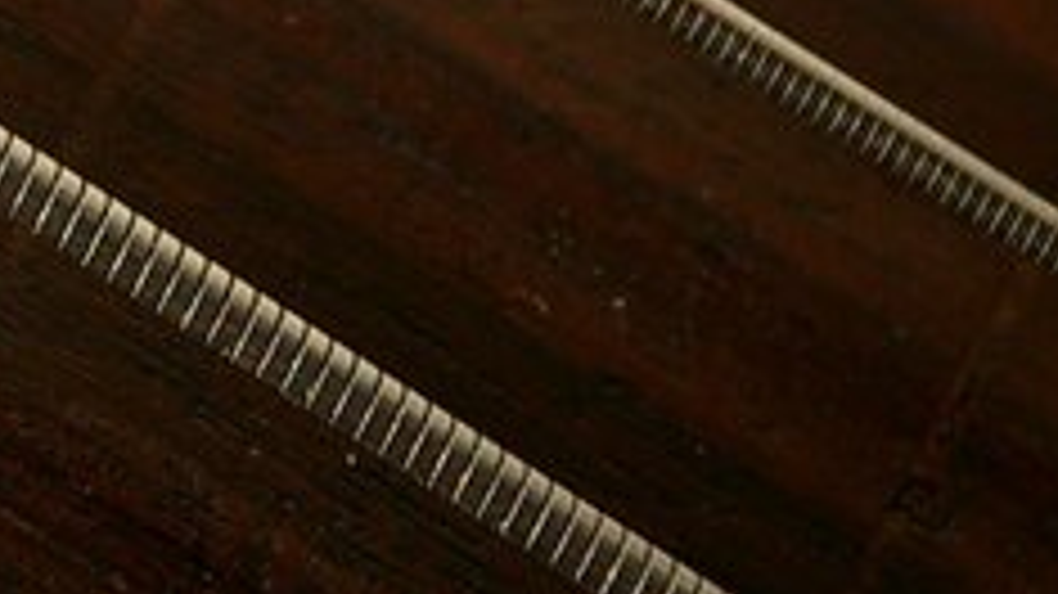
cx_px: -342
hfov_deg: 2.5
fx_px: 23958
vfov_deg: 1.4
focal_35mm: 854
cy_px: -281
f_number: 8
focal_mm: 125
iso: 200
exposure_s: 1/250
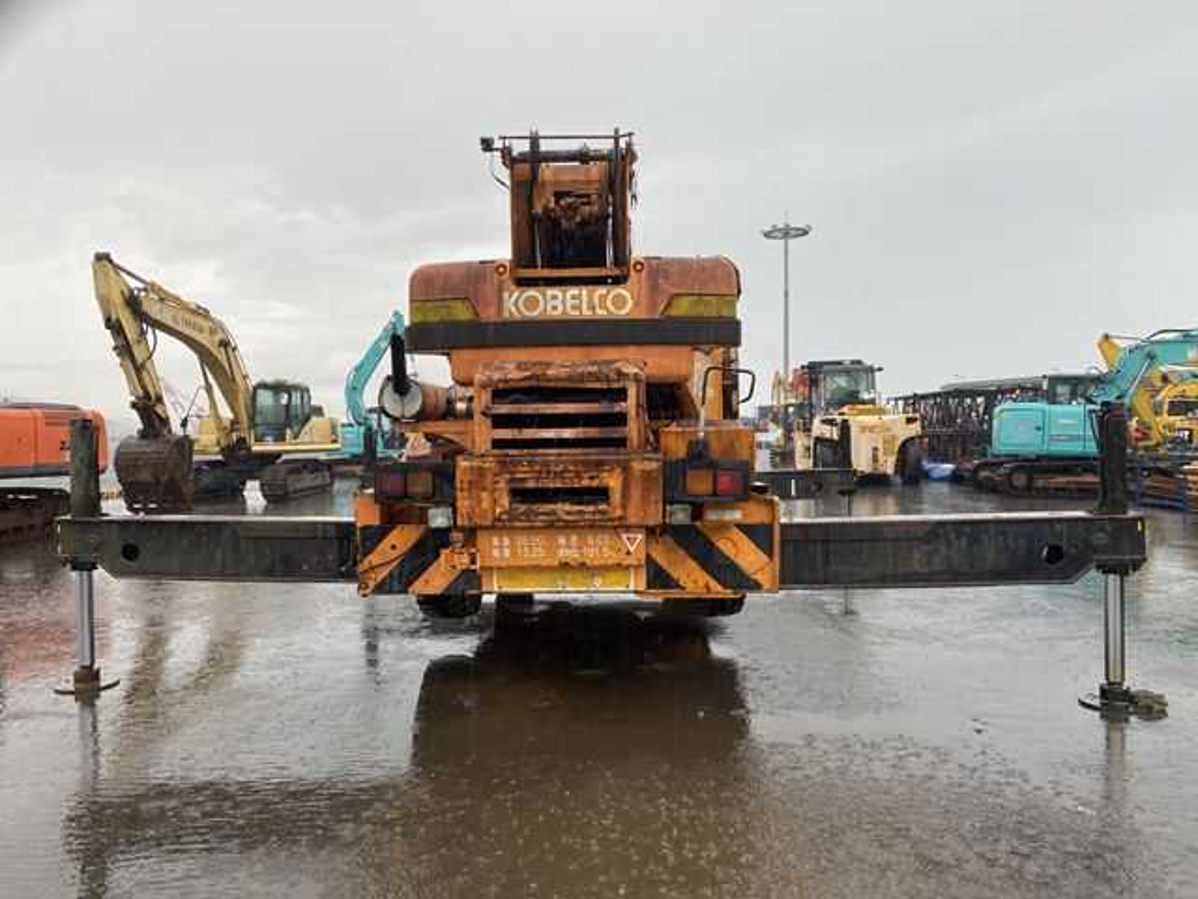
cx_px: 599
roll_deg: -0.1
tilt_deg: -0.9
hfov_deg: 67.3
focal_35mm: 26
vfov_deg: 53.1
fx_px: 900
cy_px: 450
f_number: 1.8
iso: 32
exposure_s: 1/134
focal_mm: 4.25
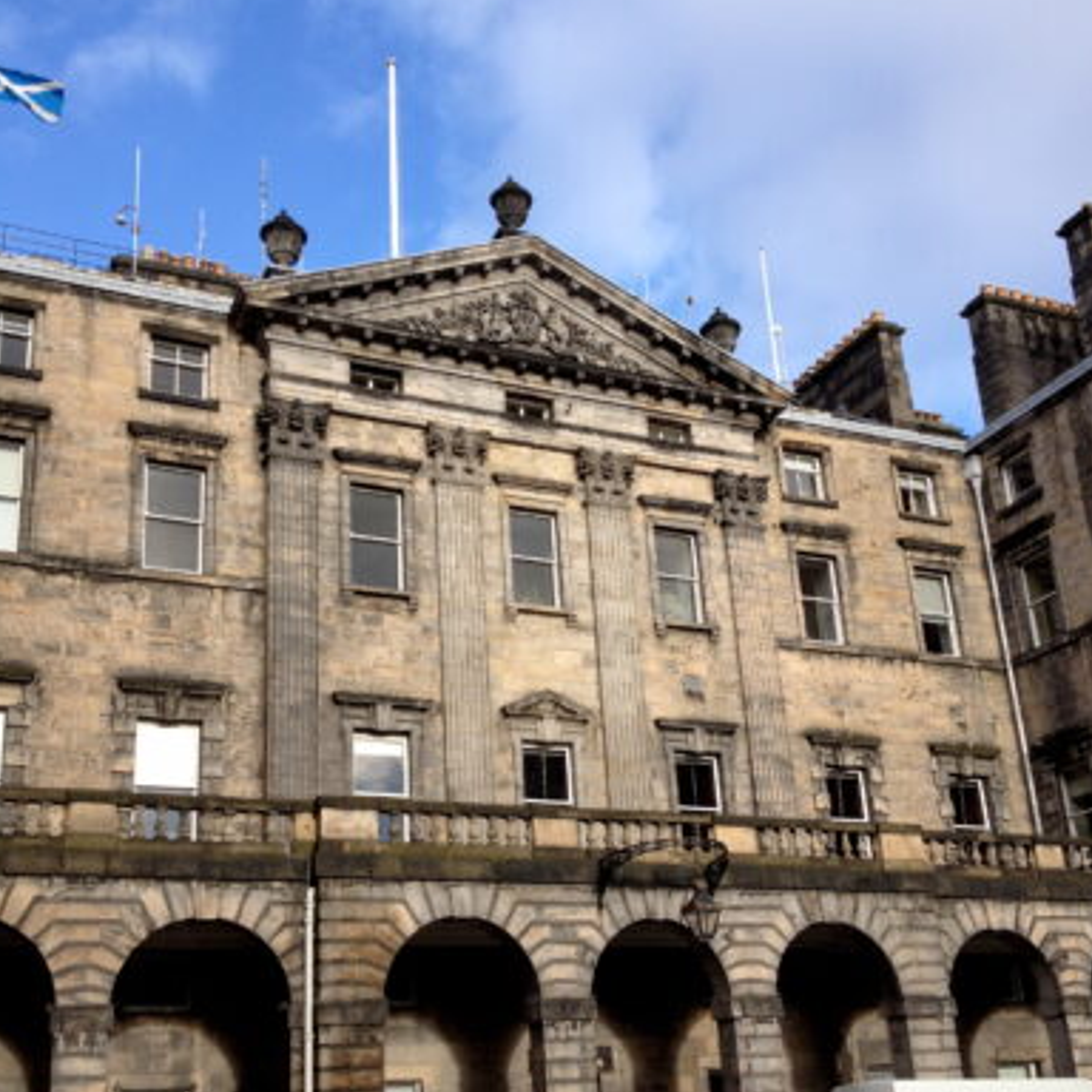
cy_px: 644
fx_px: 1535
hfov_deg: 39.2
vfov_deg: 39.0
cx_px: 555
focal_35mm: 43
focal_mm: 4.28
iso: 50
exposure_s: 1/541
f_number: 2.4
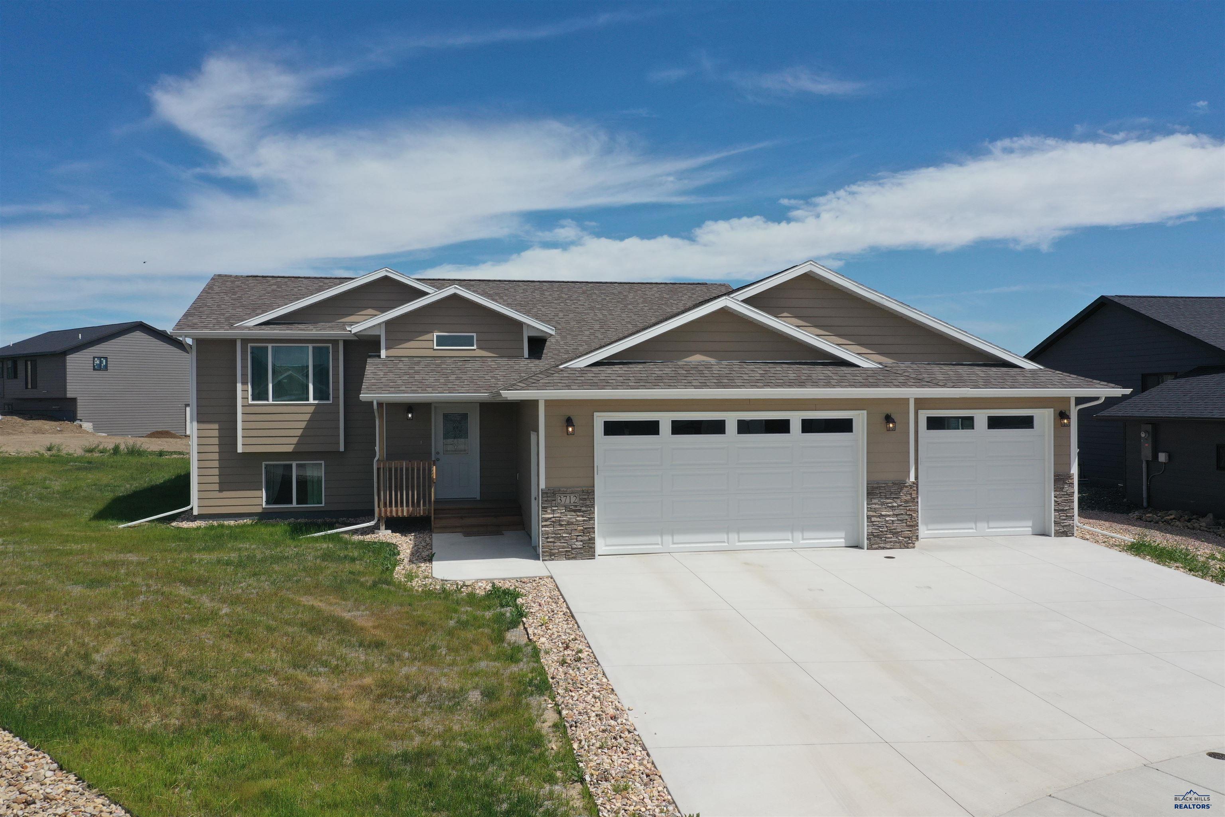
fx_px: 953
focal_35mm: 28
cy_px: 408
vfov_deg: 46.4
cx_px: 612
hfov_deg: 65.5
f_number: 6.3
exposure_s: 1/640
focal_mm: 10.26
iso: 100
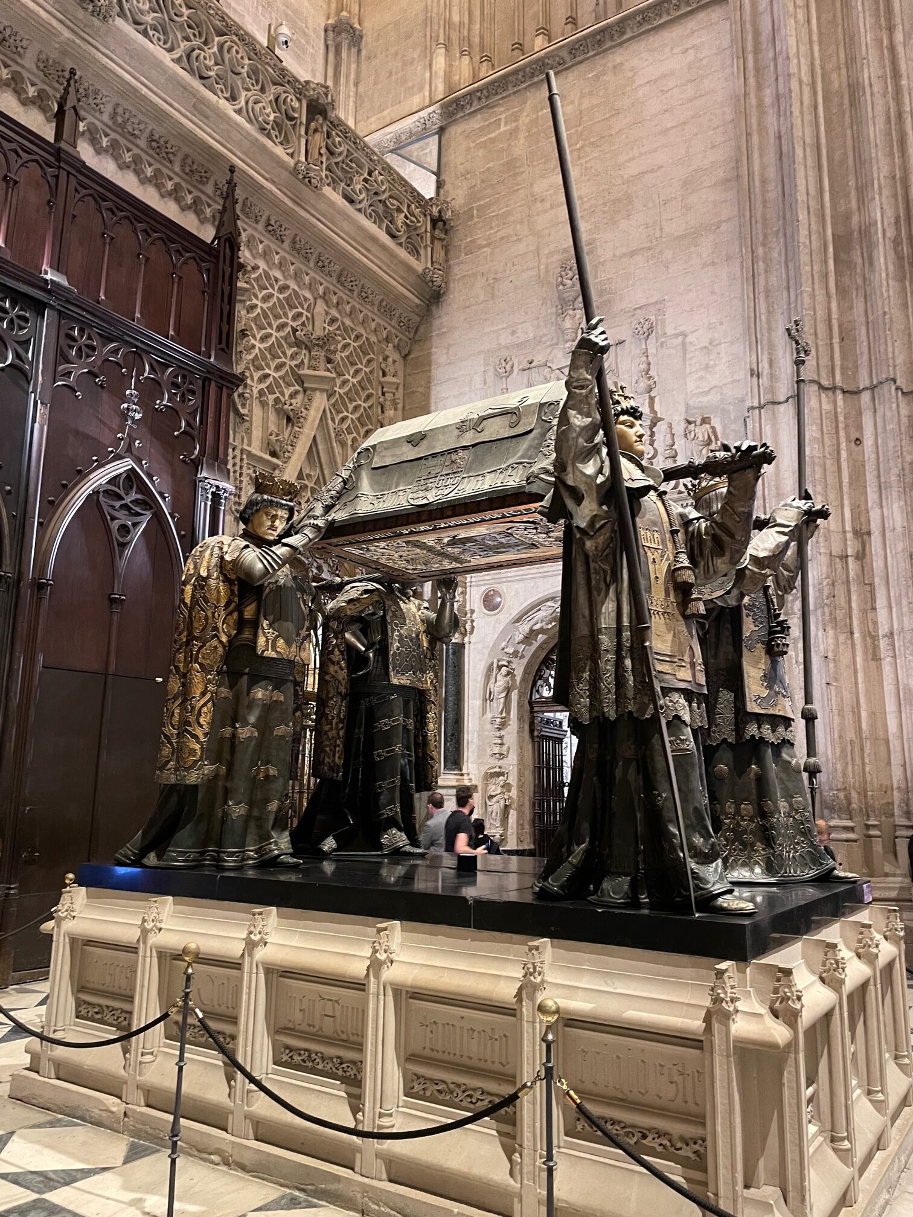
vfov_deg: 67.3
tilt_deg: +12.0
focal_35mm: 26
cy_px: 608
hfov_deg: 53.1
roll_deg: -0.9
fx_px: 914
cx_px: 456
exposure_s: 1/25
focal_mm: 4.2
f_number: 1.6
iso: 500
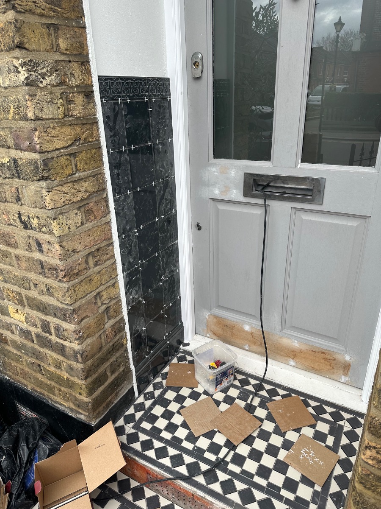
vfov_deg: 71.6
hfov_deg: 56.8
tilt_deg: -24.4
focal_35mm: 24
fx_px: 352
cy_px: 254
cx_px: 190
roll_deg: +3.2
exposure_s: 1/857
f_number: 1.78
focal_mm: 6.86
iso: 80
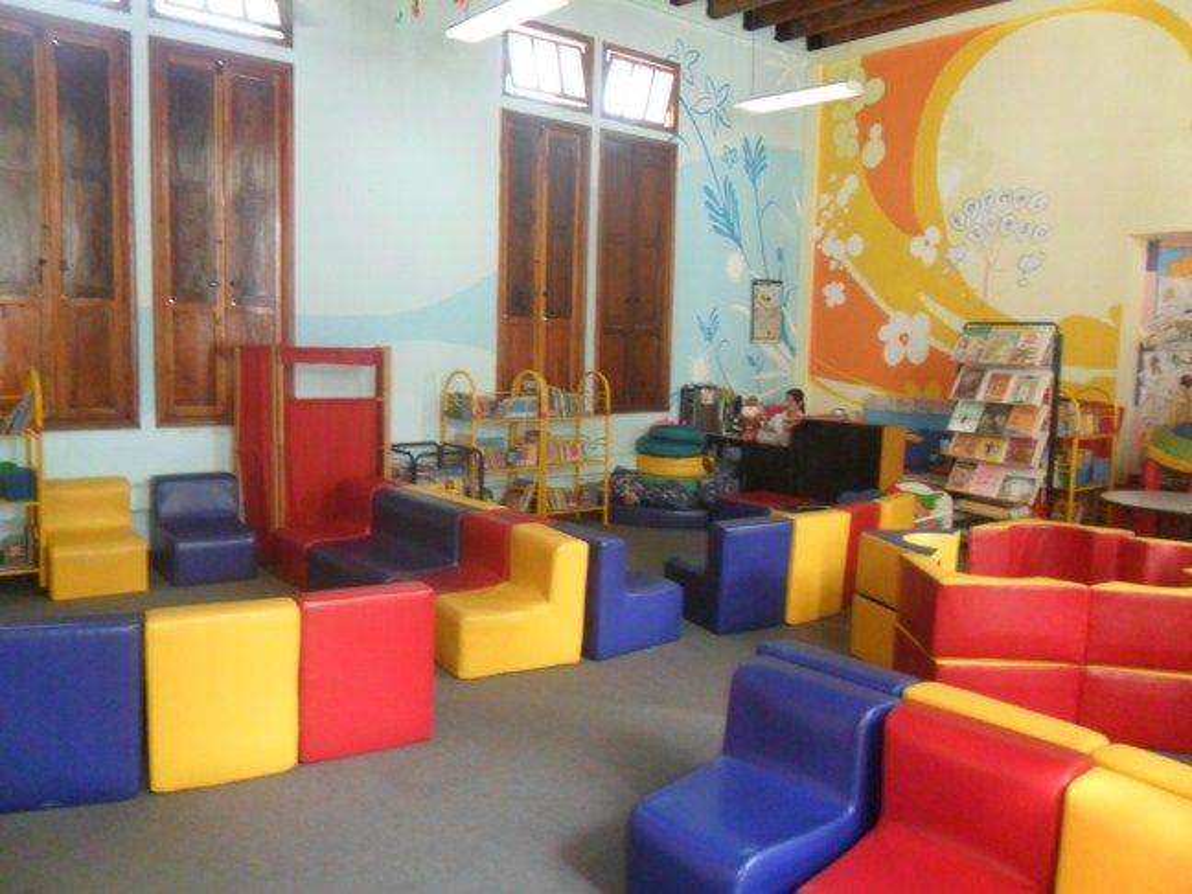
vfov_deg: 51.4
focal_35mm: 27
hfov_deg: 65.3
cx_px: 596
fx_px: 930
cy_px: 447
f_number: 3.5
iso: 320
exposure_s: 1/45
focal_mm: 4.9
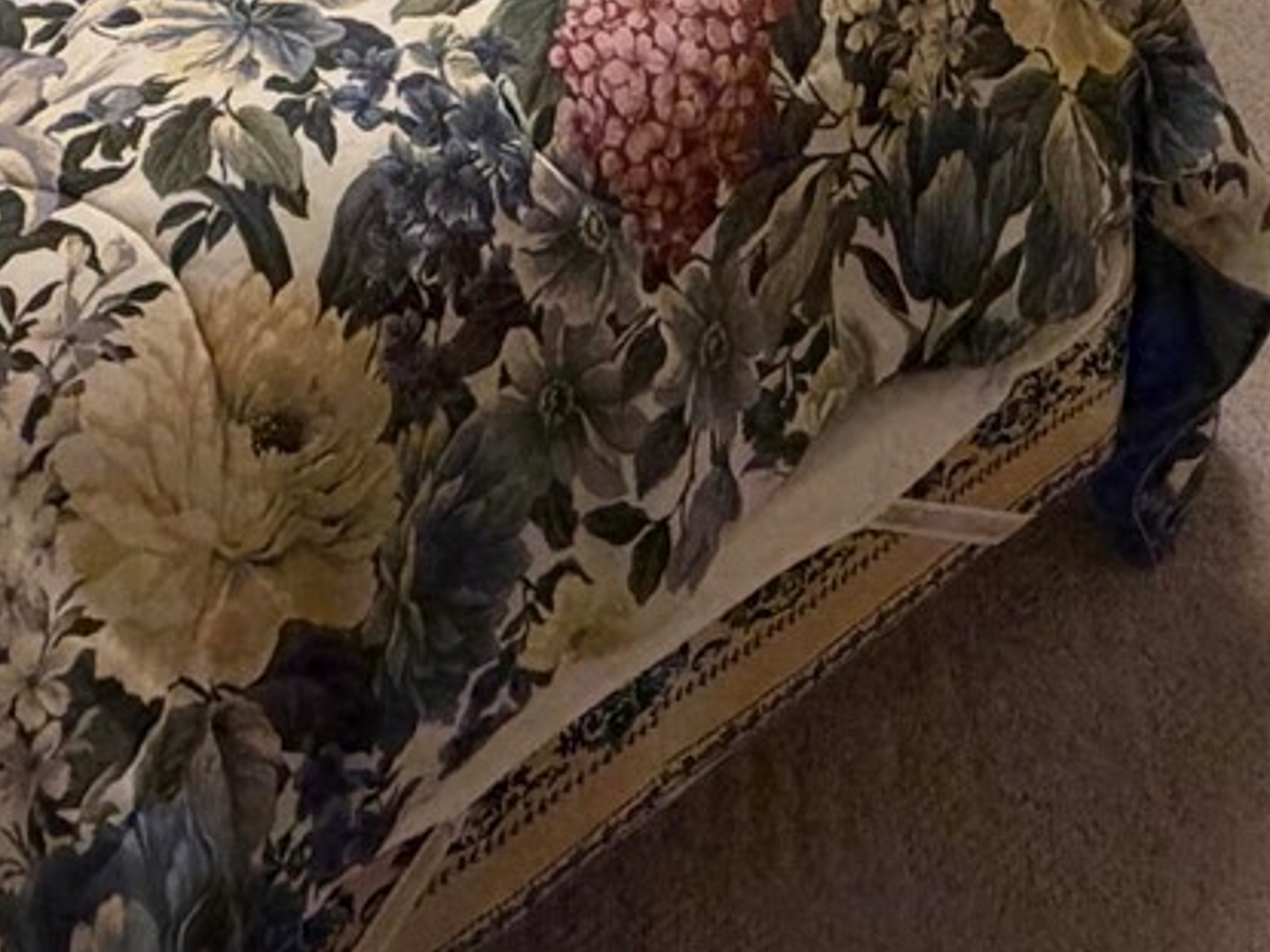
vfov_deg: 19.5
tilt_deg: -13.0
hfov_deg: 35.5
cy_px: -805
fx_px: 1981
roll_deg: -1.1
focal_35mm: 54
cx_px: 682
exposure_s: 1/60
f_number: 2.2
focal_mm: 2.22
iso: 400
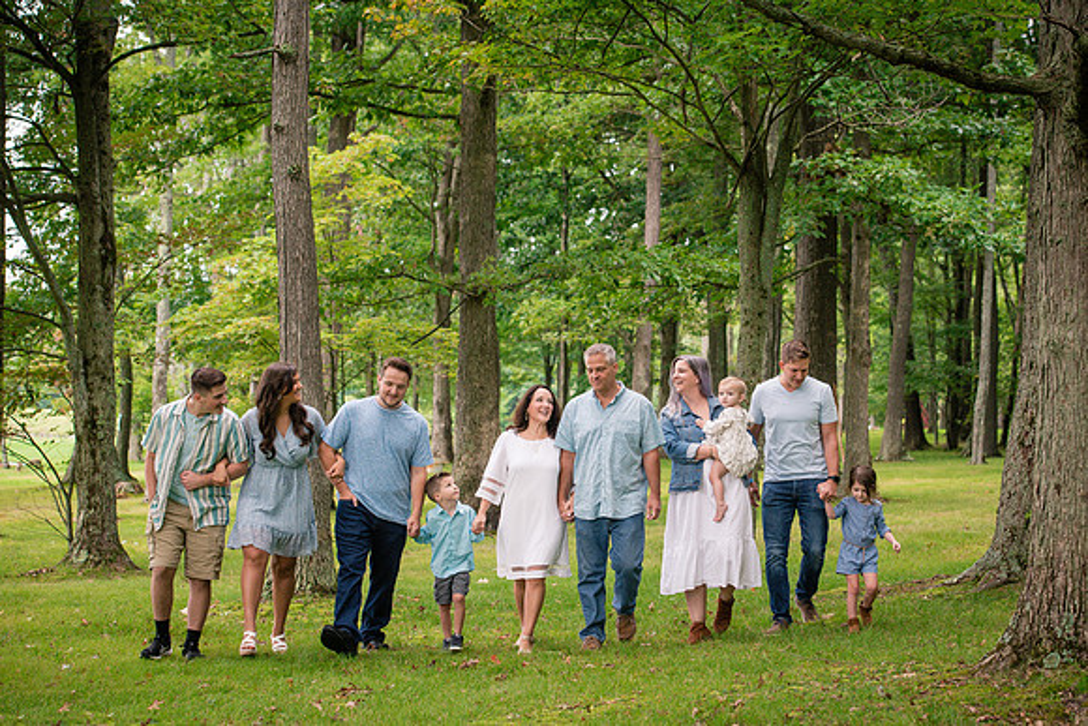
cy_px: 381
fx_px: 2366
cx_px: 591
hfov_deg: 25.9
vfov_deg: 17.4
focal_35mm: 78
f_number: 4.5
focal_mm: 70
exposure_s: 1/250
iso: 1000
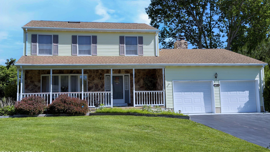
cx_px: 133
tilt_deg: +6.6
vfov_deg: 28.3
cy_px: 60
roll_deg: +2.0
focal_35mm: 42
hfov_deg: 48.4
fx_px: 301
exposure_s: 1/3311
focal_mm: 6.76
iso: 64
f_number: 1.78
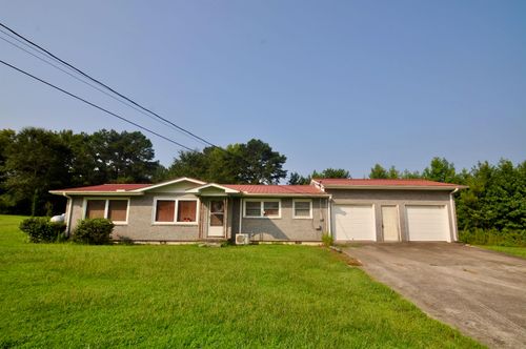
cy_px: 174
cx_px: 263
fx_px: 252
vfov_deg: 69.5
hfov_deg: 92.5
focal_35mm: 17
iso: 200
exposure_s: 1/320
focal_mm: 11.5
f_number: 9
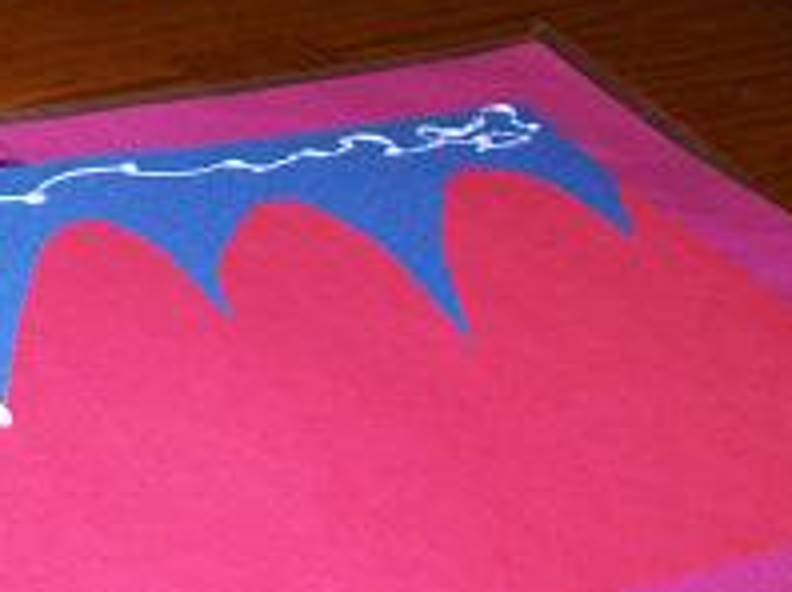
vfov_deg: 17.2
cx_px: 46
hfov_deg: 22.9
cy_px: -50
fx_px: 1897
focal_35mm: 83
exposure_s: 1/60
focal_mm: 5.7
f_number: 2.8
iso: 120
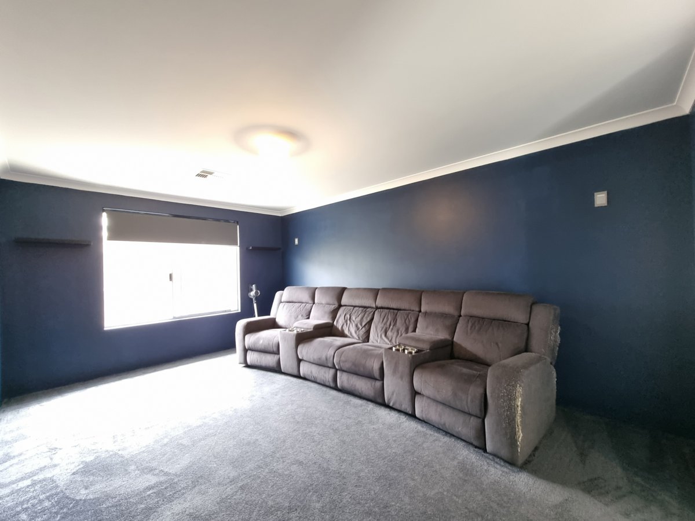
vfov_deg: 89.9
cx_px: 348
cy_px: 260
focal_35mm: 13
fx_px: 261
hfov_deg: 106.2
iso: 800
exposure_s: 1/25
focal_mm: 2.2
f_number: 2.2
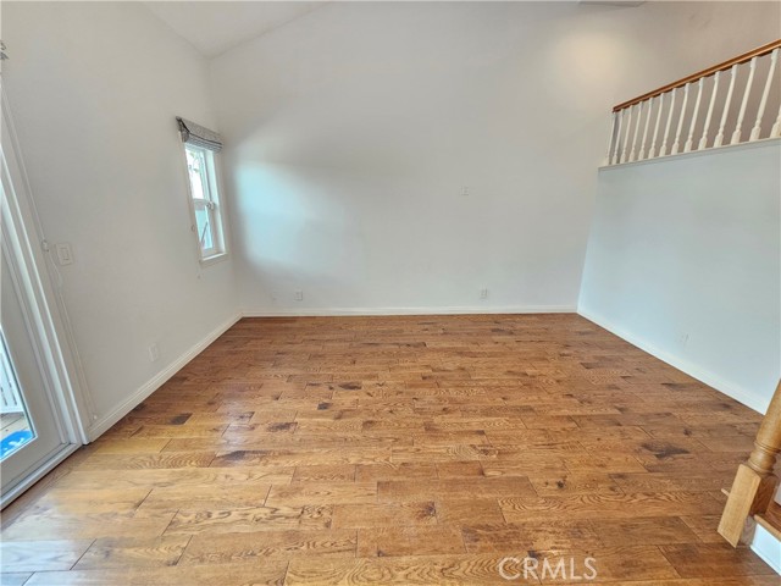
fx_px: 293
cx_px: 390
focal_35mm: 13
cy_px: 293
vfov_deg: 89.9
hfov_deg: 106.2
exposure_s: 1/60
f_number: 2.2
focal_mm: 2.2
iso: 200
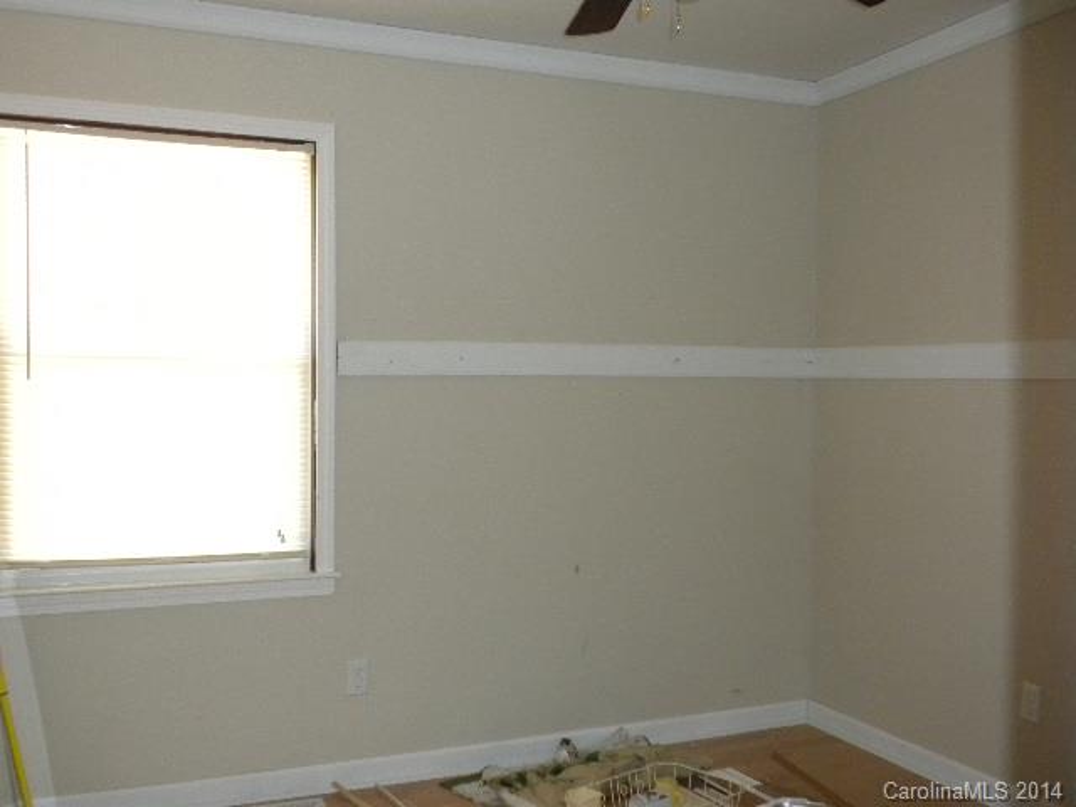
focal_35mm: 37
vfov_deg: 38.7
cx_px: 538
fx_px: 1150
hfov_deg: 50.1
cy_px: 404
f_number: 3.5
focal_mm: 6.6
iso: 400
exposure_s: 1/30
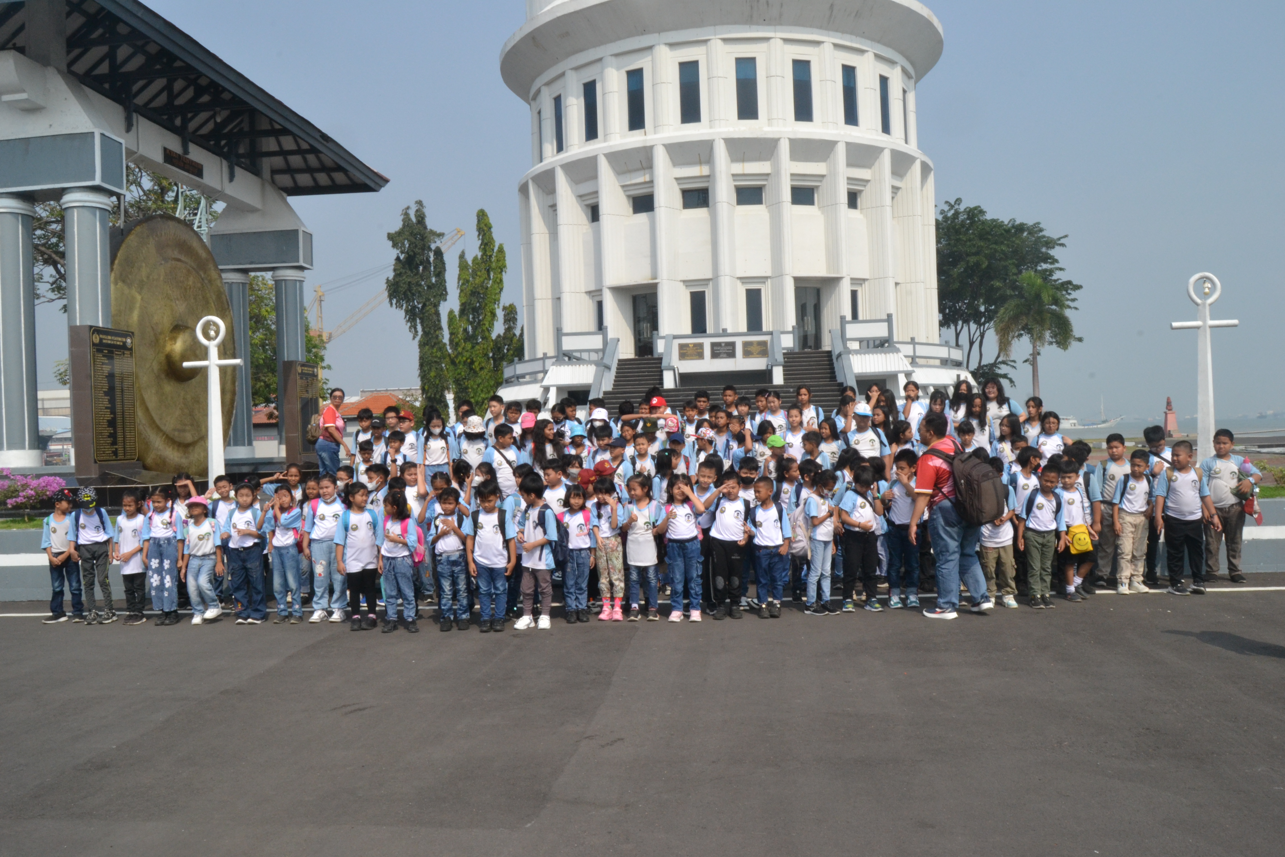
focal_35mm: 30
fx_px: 1071
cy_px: 428
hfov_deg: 61.9
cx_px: 642
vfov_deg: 43.6
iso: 800
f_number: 22
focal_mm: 20
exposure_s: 1/200
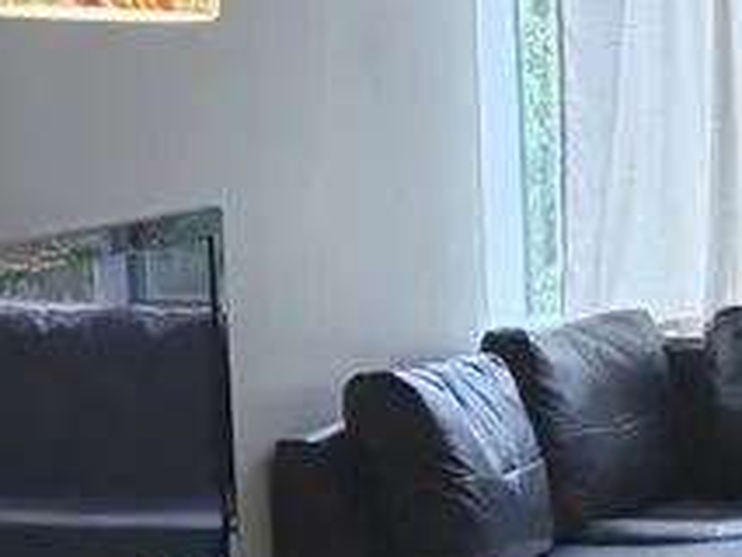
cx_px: 1696
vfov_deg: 8.4
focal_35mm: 176
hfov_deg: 10.0
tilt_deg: -8.3
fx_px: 3775
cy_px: 536
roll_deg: +0.1
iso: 125
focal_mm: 5.96
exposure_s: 1/120
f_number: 1.6
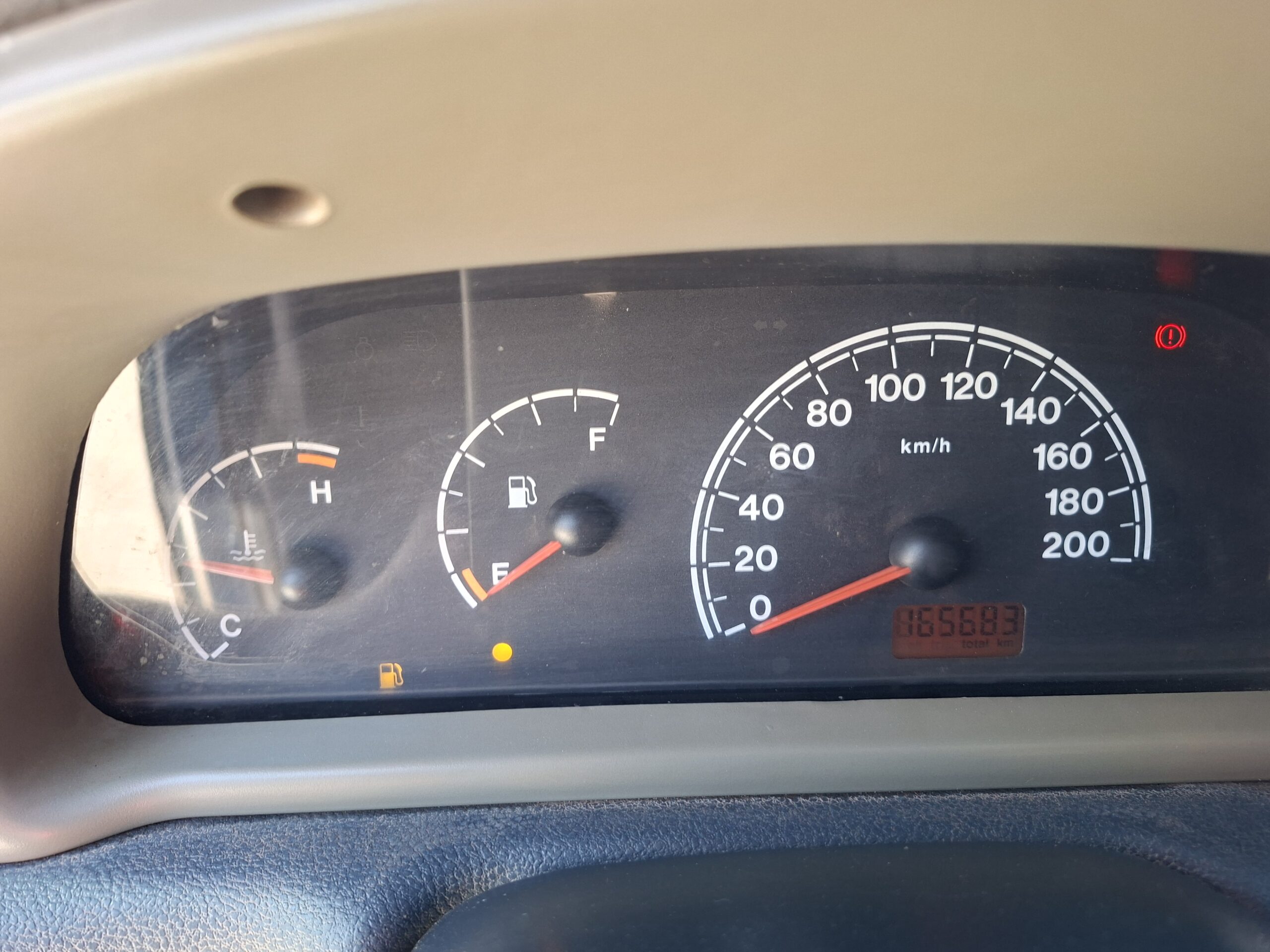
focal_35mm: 23
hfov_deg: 73.9
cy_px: 476
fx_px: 844
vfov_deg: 58.9
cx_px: 635
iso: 160
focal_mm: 5.54
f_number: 1.8
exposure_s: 1/120
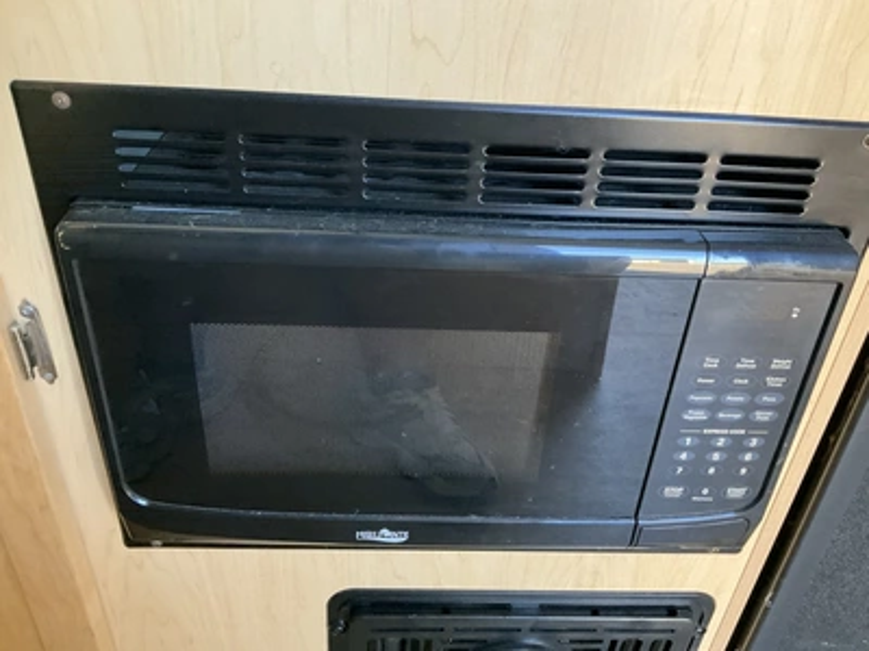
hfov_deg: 61.7
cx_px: 434
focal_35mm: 29
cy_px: 326
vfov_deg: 48.2
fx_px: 728
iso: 160
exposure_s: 1/60
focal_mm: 3
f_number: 1.8
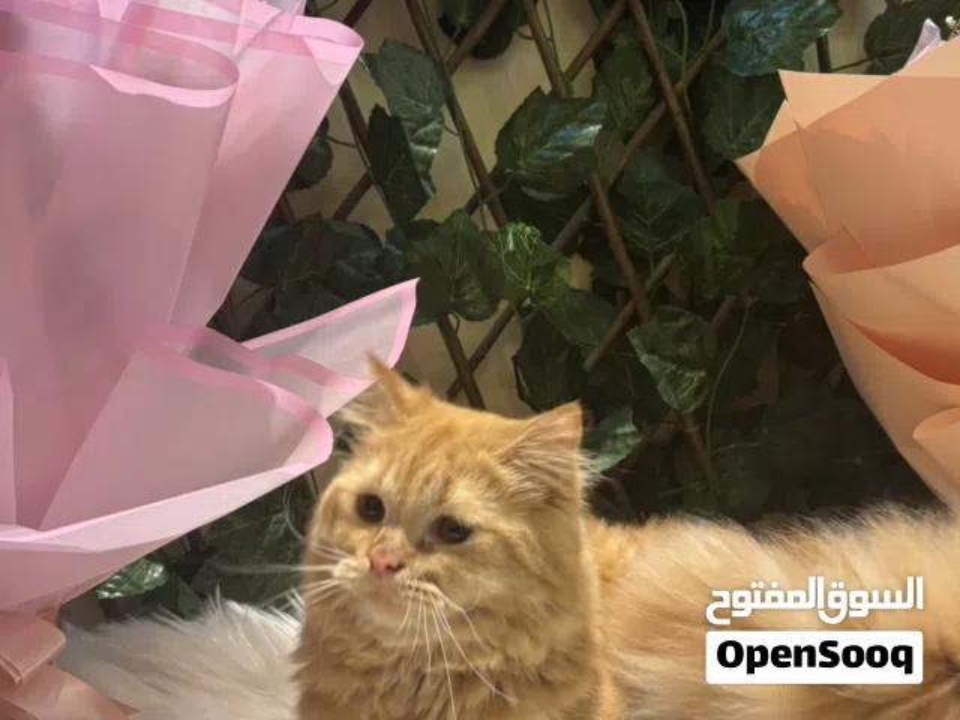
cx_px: 480
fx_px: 721
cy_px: 360
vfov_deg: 53.1
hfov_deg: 67.3
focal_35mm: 26
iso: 160
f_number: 1.6
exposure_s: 1/50
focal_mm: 5.96
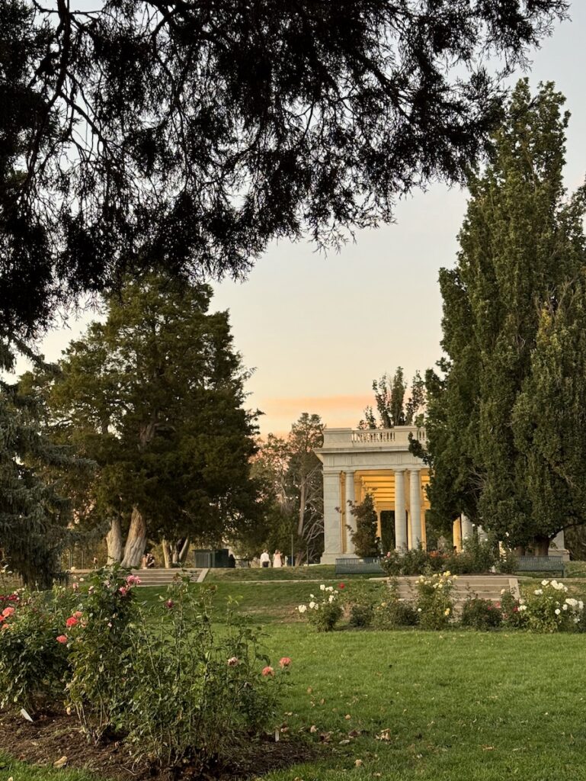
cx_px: 293
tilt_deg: +9.8
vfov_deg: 39.6
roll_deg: +0.7
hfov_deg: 30.3
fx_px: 1083
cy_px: 390
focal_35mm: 48
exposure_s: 1/60
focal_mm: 6.76
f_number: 1.78
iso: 200
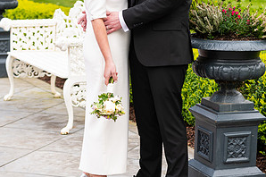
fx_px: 893
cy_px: 38
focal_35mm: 121
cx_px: 133
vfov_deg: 11.3
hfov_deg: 16.9
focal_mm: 80
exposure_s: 1/160
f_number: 3.5
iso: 160
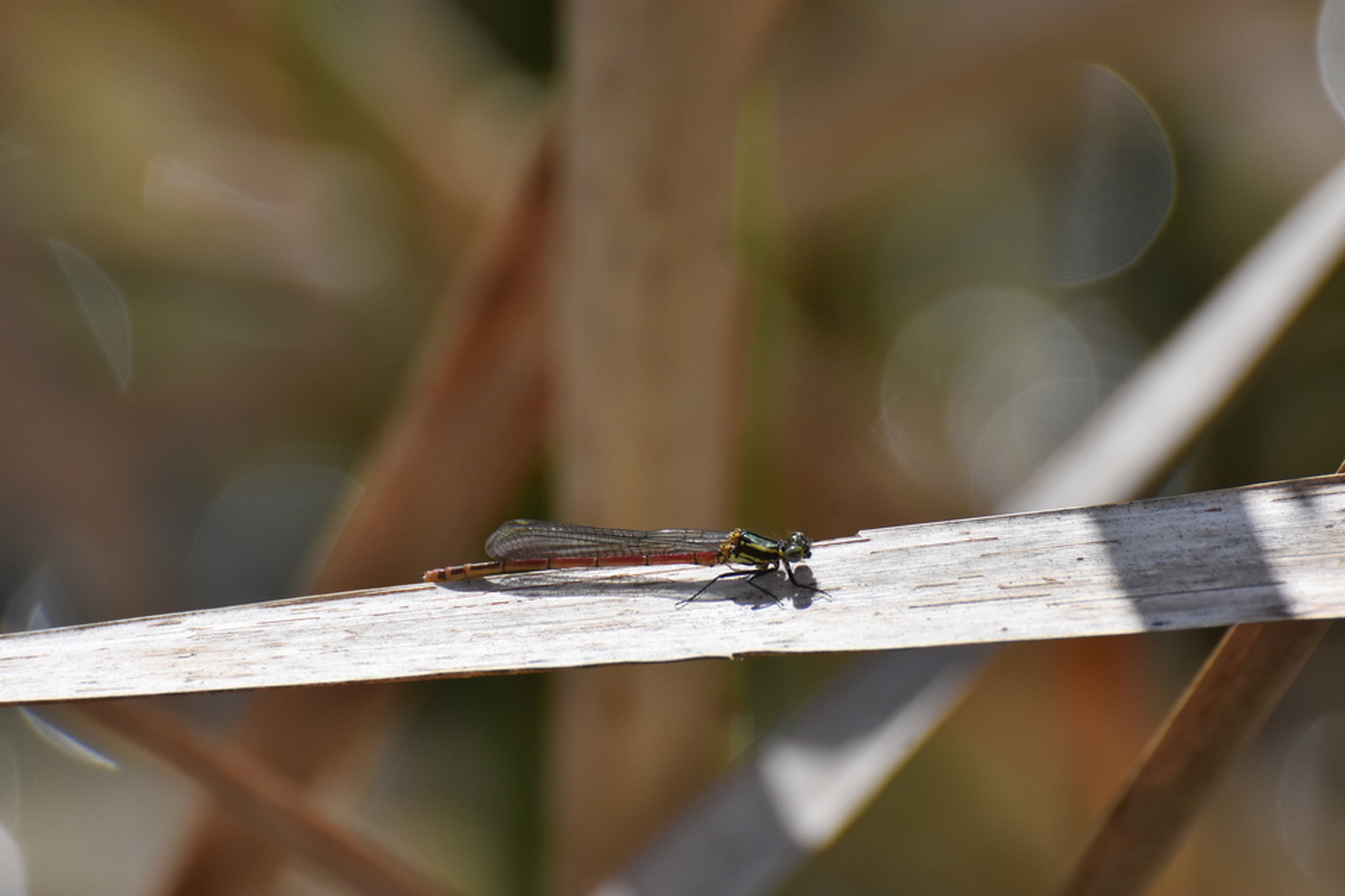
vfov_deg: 3.1
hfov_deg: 4.6
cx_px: 672
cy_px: 448
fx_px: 16811
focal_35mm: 450
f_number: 8
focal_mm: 300
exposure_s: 1/4000
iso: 800
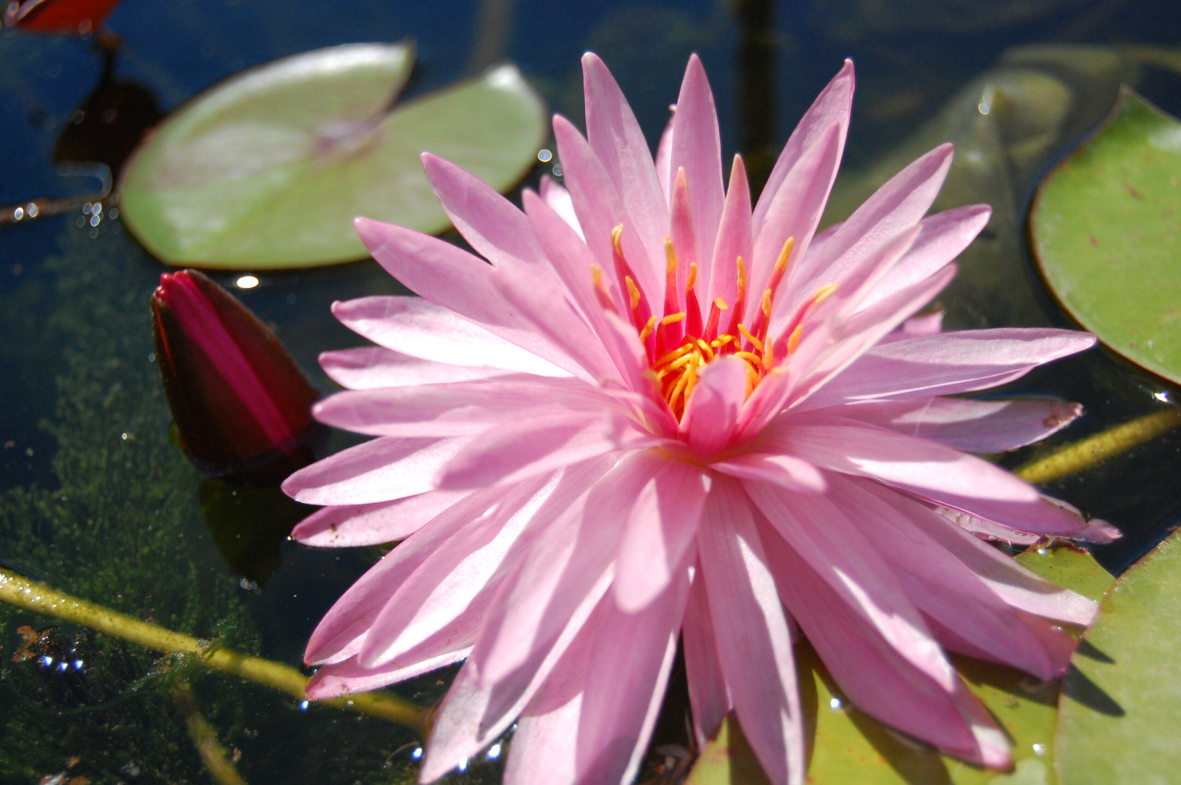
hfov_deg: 31.9
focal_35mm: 63
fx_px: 2065
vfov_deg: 21.5
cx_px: 590
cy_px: 392
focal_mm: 42
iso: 800
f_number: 5.3
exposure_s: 1/4000
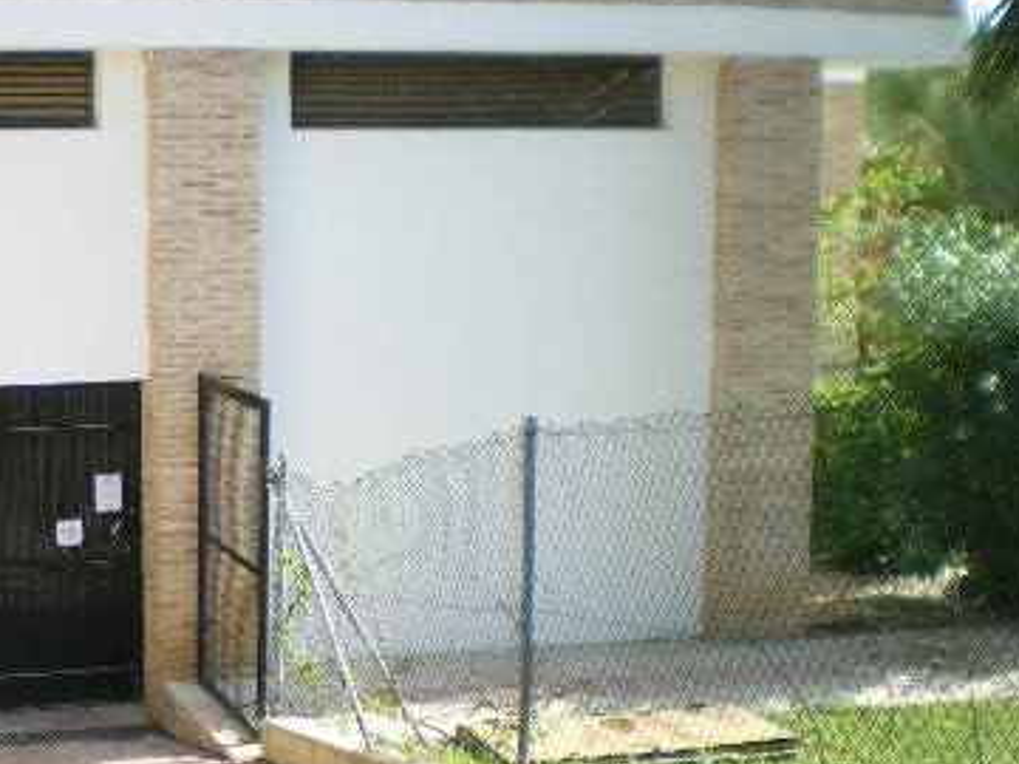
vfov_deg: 22.9
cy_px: 458
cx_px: 130
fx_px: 1884
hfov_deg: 29.2
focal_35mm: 64
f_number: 3.1
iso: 50
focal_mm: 6.3
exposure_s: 1/200
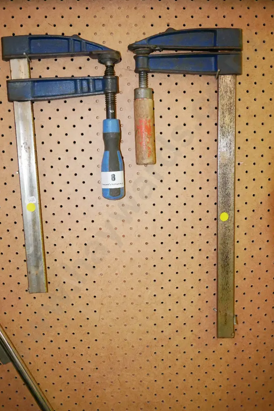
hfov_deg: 36.9
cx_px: 132
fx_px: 411
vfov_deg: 53.1
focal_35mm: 36
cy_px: 202
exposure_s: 1/60
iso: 3200
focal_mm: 17
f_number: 3.8
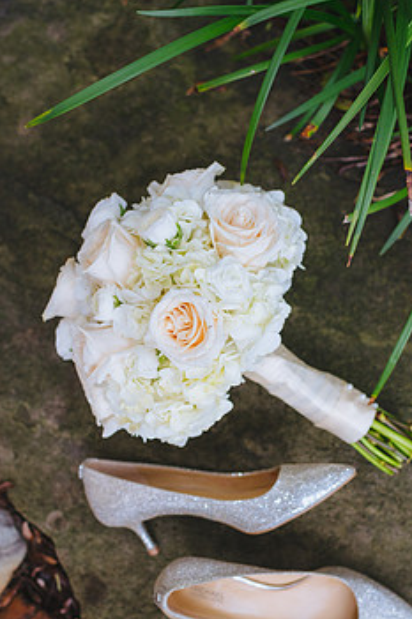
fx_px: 773
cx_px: 251
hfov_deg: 29.7
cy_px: 368
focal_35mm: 45
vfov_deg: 43.4
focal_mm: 35
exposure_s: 1/640
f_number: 3.2
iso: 500
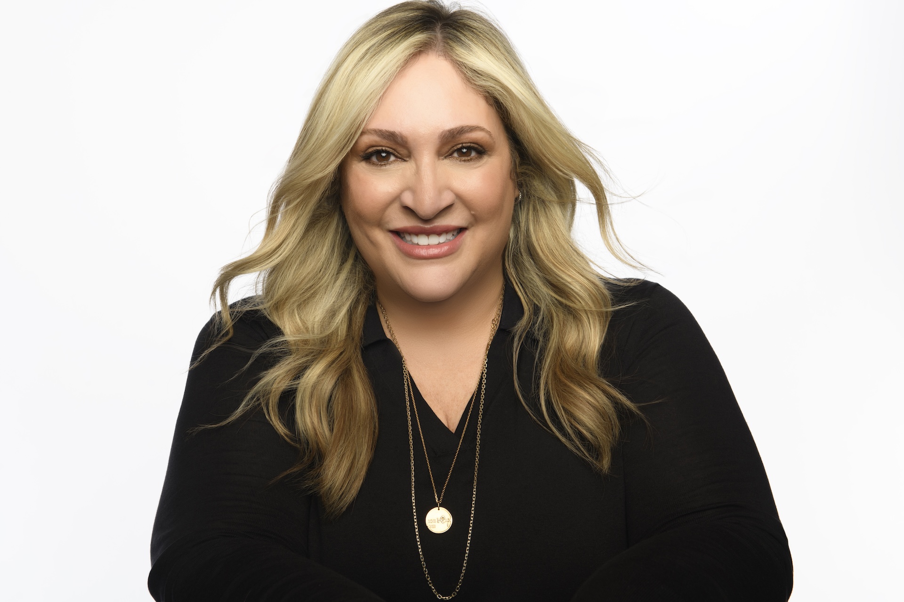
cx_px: 452
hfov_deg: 32.4
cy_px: 301
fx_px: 1556
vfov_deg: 21.9
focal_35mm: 62
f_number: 10
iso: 250
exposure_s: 1/160
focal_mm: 62
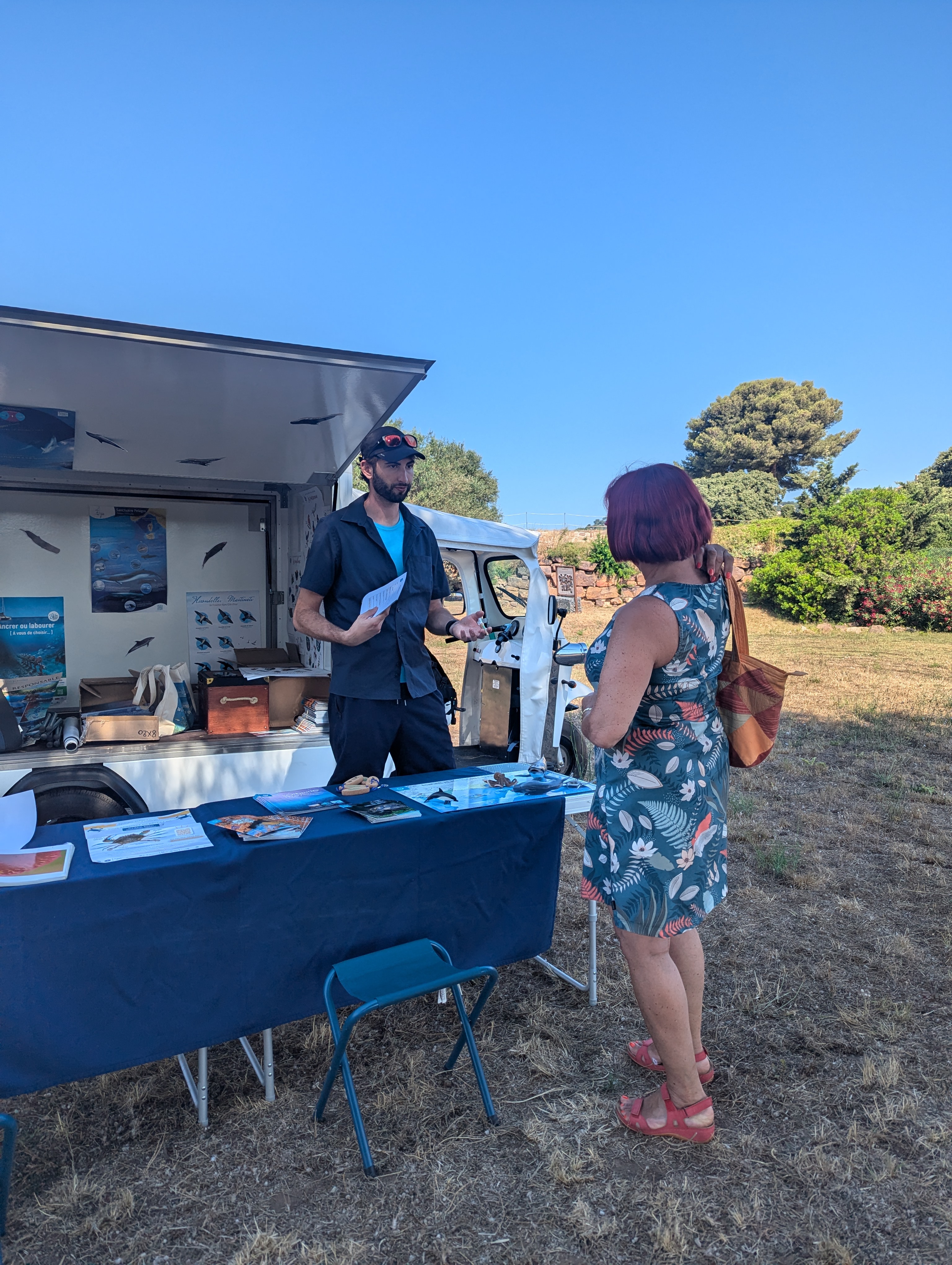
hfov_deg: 56.9
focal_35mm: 24
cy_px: 632
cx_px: 476
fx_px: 878
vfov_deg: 71.5
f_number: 1.85
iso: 47
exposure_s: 1/1316
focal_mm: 6.81
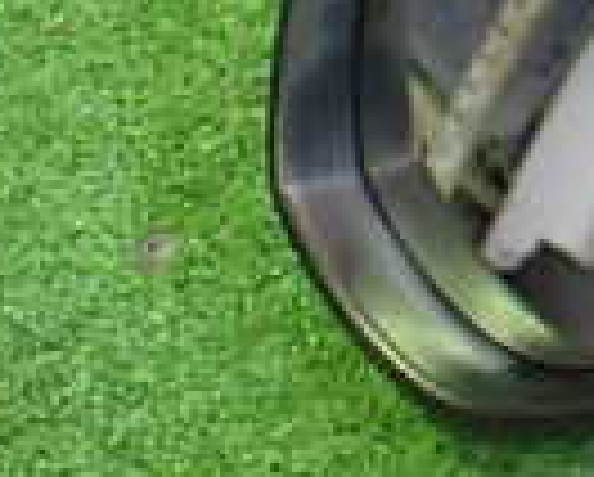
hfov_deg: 12.6
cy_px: -9
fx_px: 2342
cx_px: 1210
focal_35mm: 133
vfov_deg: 11.5
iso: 800
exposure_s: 1/50
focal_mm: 5.4
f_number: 2.3
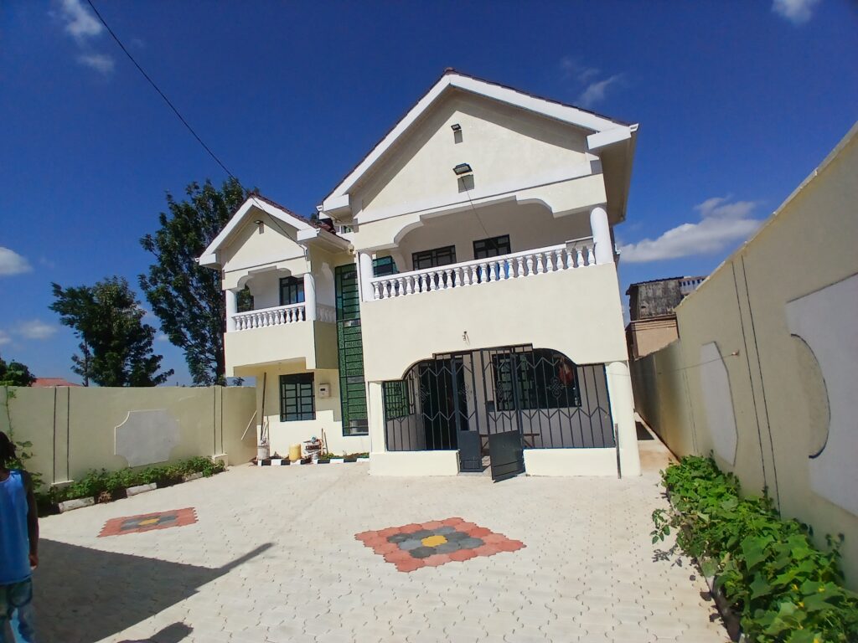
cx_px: 429
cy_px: 322
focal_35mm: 17
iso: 50
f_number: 2.2
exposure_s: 1/2994
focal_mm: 1.4
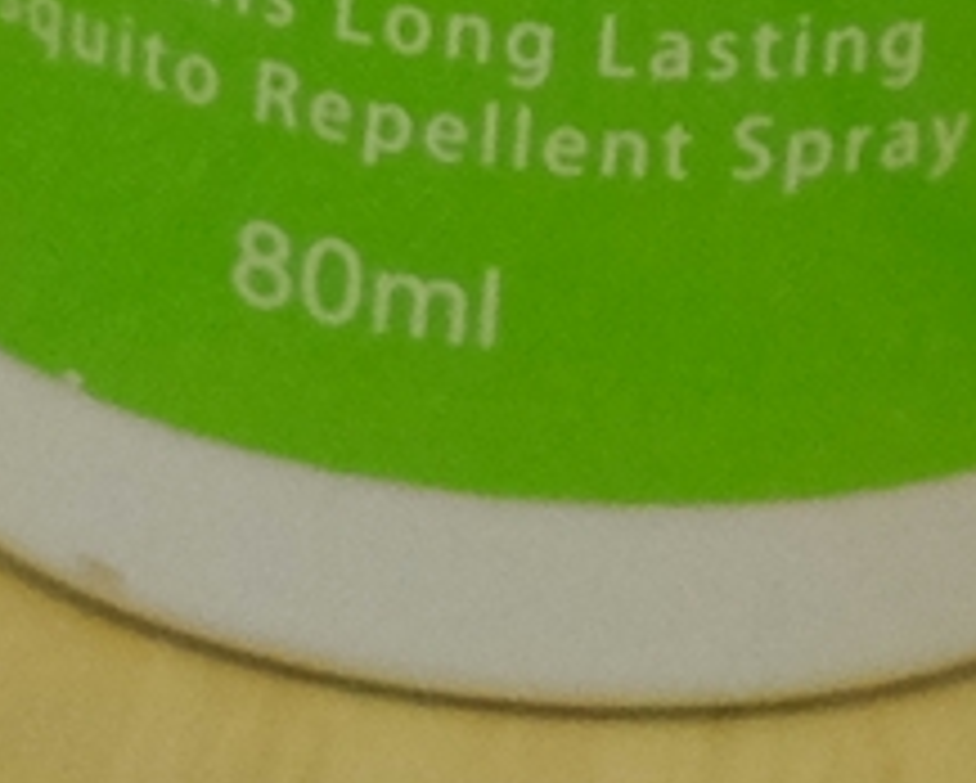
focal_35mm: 136
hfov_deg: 14.1
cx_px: 742
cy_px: -346
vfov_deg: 11.0
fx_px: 3932
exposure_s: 1/60
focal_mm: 23
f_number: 2.8
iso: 2000
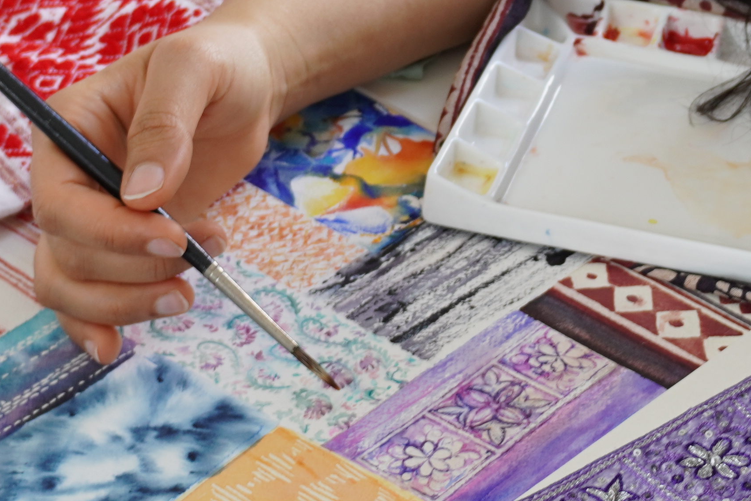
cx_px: 545
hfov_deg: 14.3
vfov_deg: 9.5
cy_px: -64
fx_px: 2978
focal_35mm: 143
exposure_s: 1/30
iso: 125
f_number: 3.5
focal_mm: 27
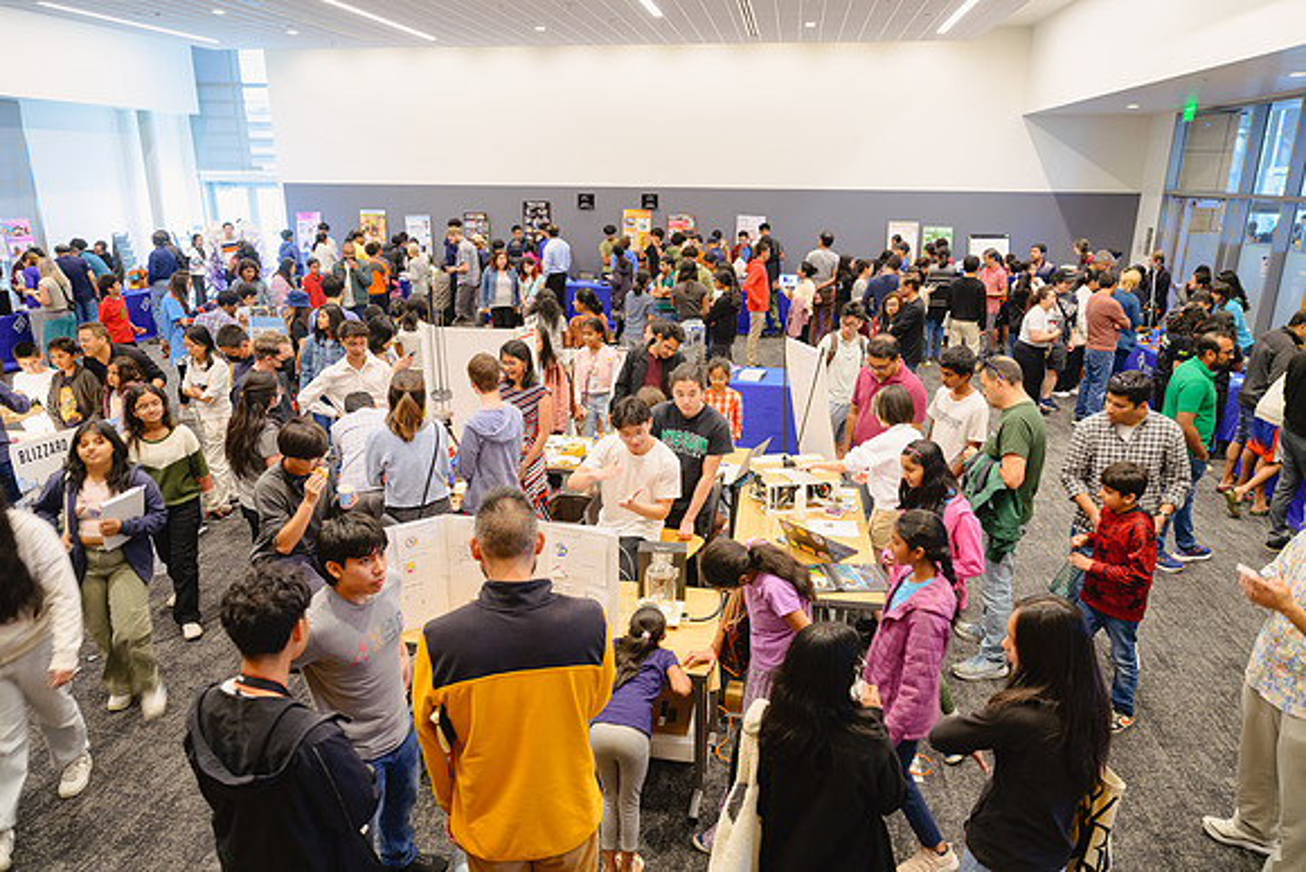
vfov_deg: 53.2
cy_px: 436
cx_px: 653
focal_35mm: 24
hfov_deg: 73.7
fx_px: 871
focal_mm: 24
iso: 400
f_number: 3.5
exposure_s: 1/25
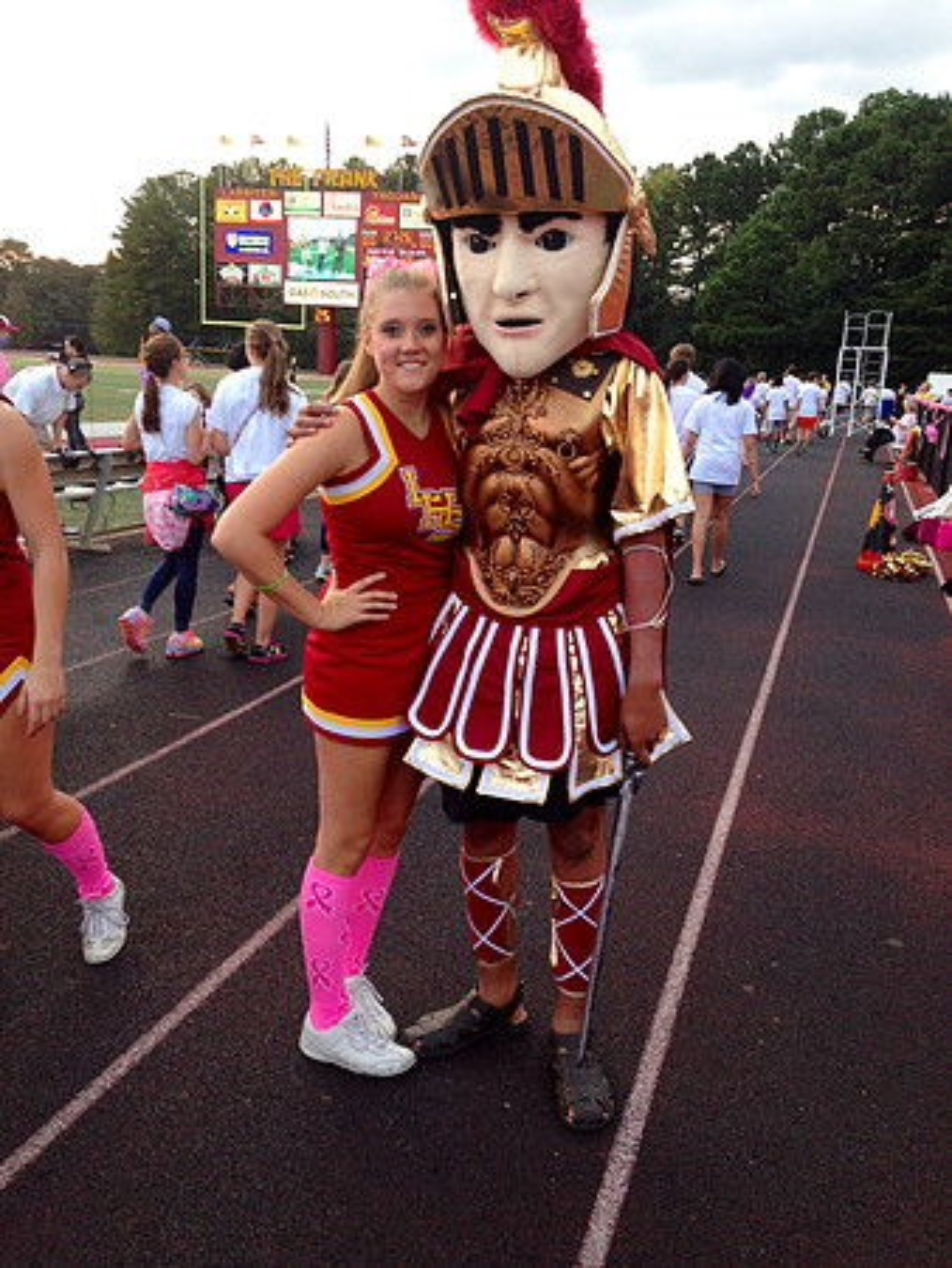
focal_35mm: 33
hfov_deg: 43.0
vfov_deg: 55.3
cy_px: 634
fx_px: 1209
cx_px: 476
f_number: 2.4
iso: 80
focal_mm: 4.12
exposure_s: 1/120
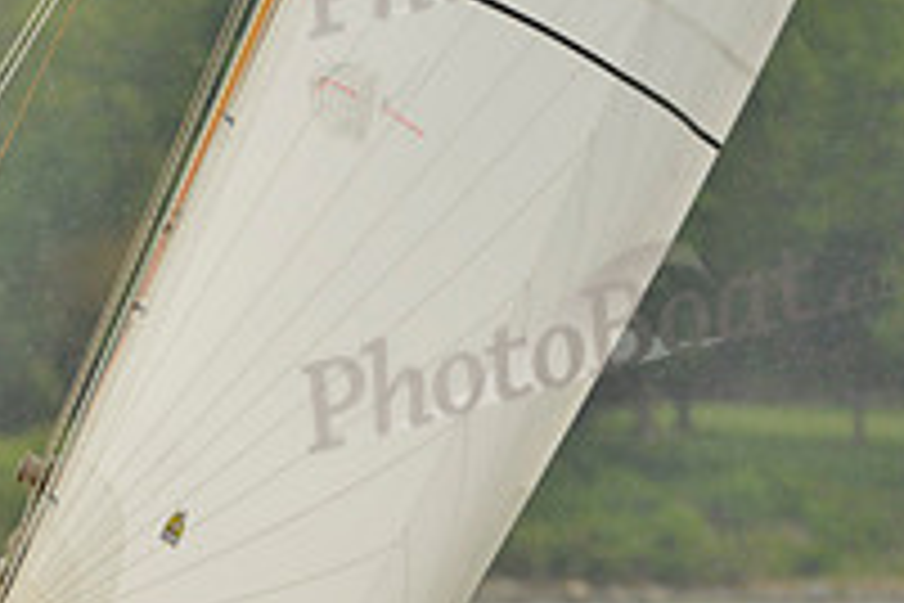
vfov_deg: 1.3
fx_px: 27570
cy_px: 632
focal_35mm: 1098
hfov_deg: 1.9
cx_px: 72
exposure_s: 1/640
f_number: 4
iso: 400
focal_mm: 380
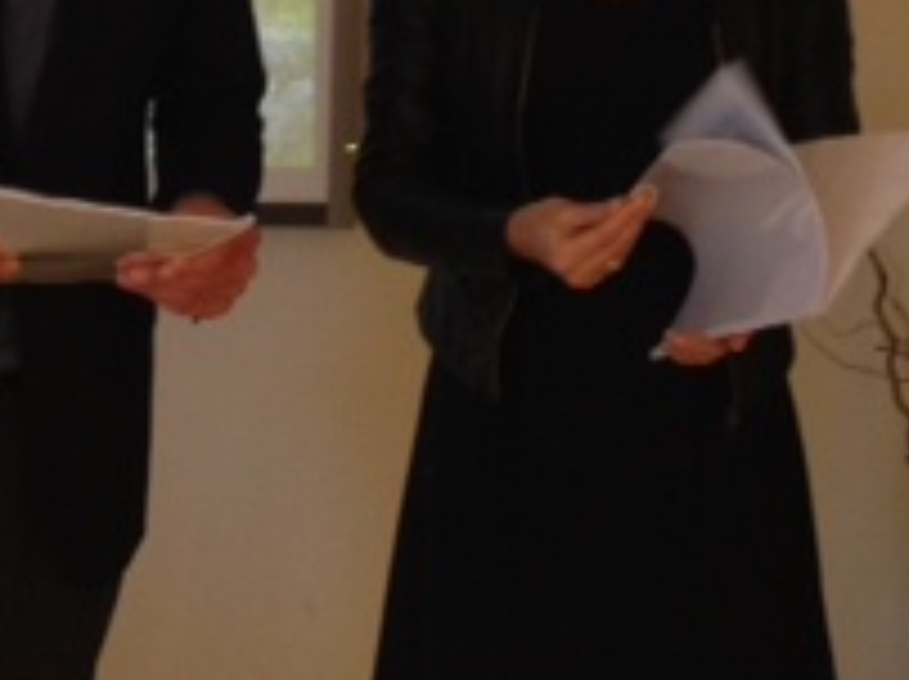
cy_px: -212
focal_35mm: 111
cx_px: 292
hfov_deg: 17.7
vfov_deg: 12.9
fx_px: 2911
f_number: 2.4
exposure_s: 1/20
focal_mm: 4.28
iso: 160
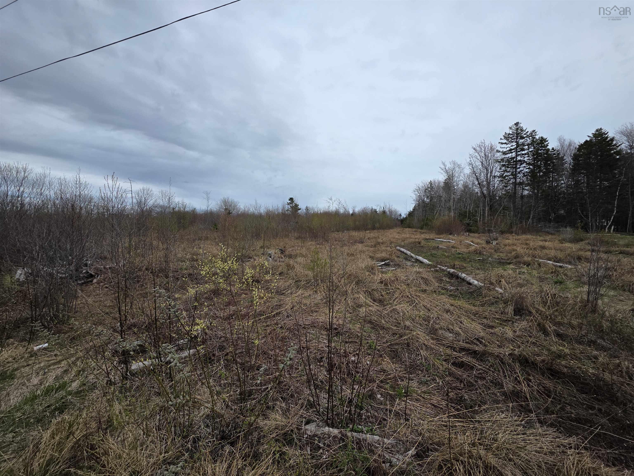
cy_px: 238
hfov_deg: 106.2
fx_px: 238
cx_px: 317
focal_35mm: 13
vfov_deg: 89.9
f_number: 1.9
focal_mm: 2.2
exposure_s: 1/1654
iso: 40
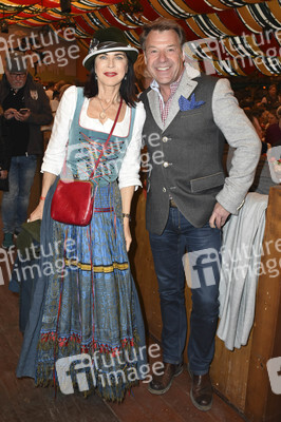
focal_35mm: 36
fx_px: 422
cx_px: 140
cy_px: 211
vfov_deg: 53.2
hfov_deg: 36.8
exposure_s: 1/160
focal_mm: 24
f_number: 5.6
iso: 800
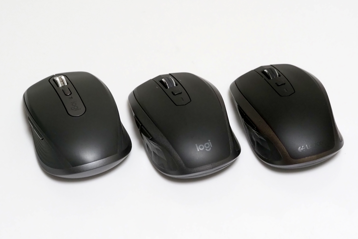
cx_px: 179
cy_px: 110
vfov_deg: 11.0
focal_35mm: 125
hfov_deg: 16.4
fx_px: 1243
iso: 2500
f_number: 4.5
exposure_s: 1/125
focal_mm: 60
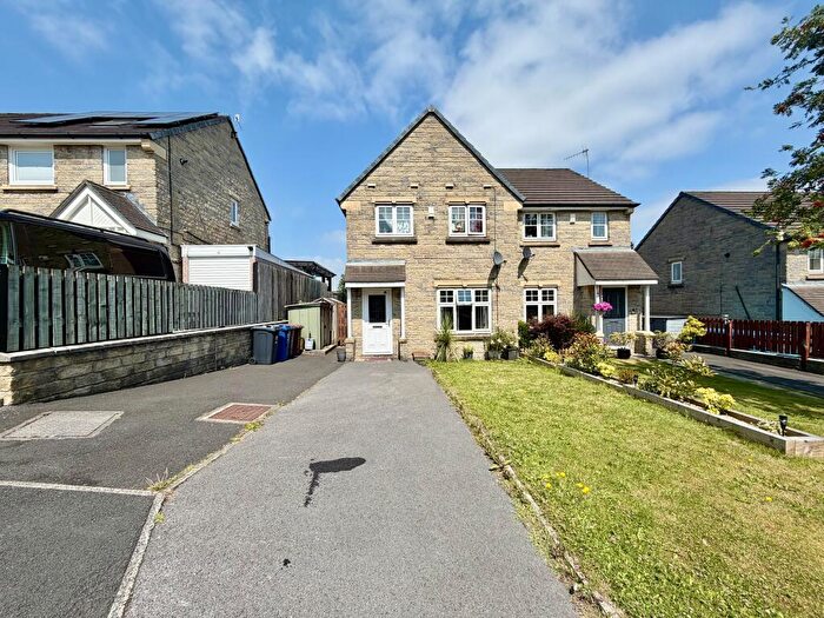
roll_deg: +0.6
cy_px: 309
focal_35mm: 14
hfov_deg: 102.1
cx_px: 412
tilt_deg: -1.0
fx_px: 333
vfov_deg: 85.7
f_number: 2.2
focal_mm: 2.22
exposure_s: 1/942
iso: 20
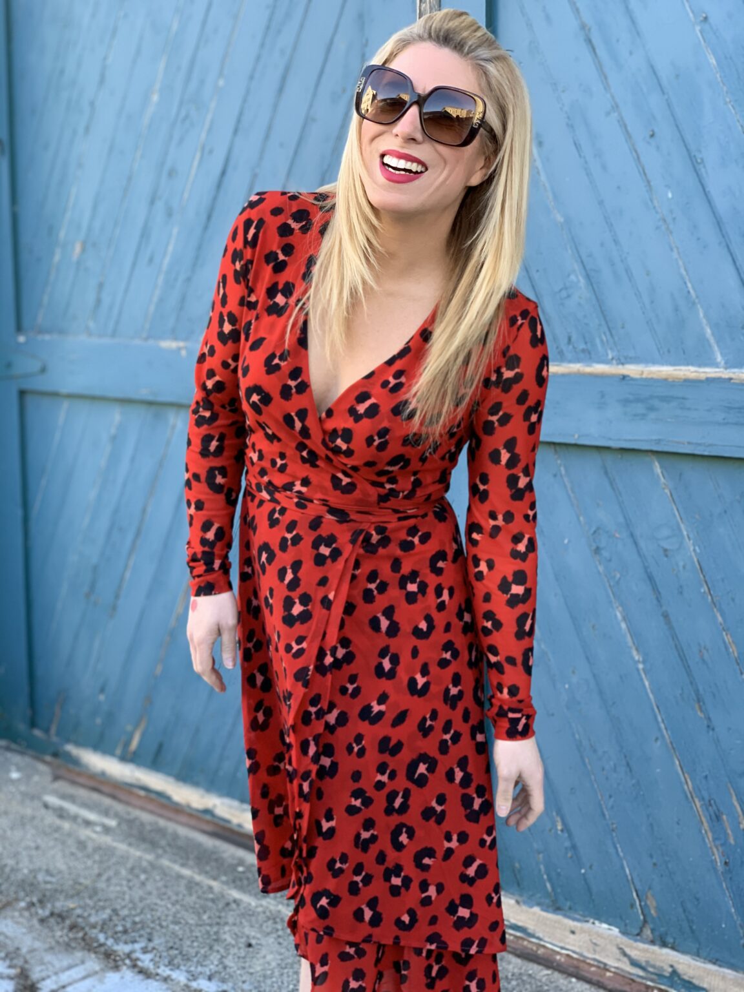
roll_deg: +1.1
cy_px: 496
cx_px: 372
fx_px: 1490
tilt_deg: -8.2
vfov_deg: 36.8
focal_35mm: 52
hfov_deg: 28.0
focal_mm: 6
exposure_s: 1/122
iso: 50
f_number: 2.4
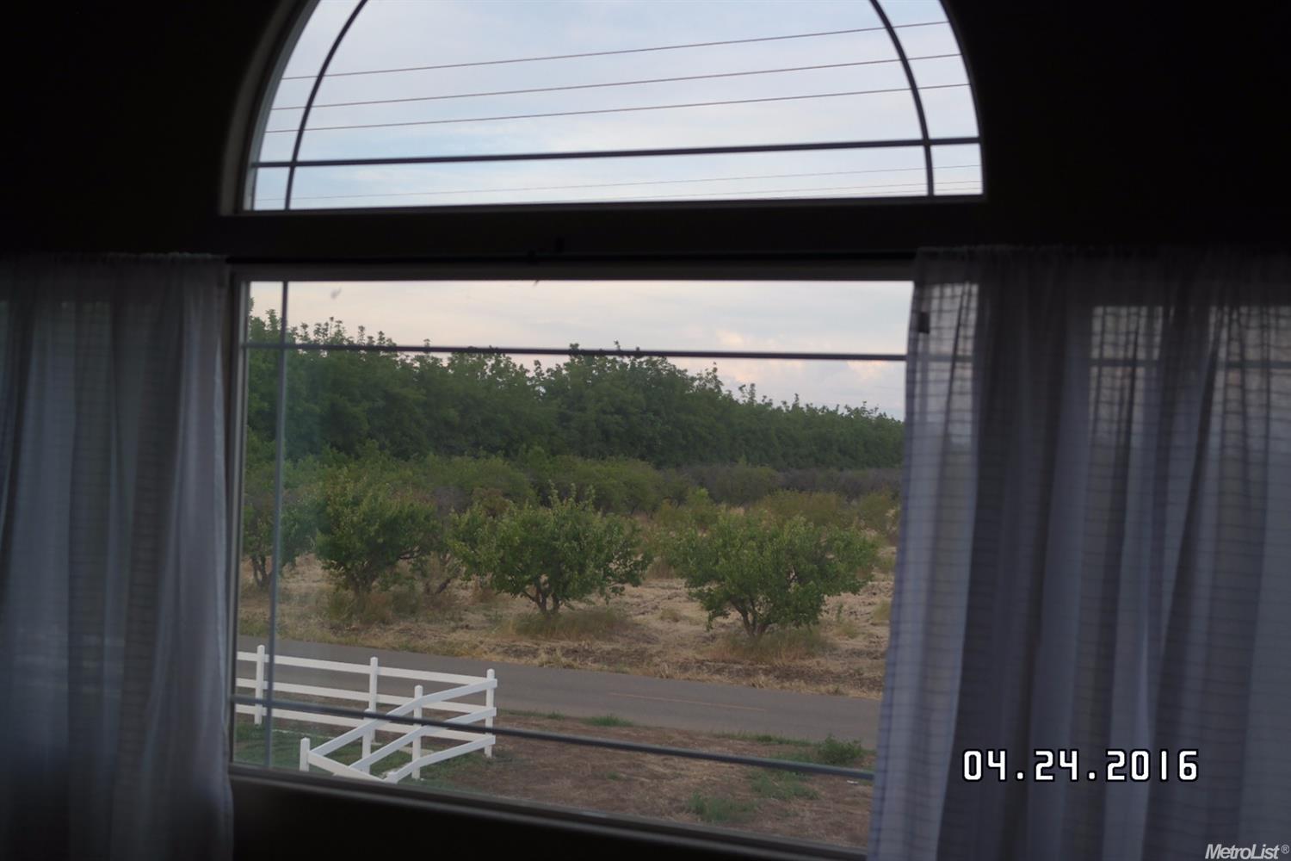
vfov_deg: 29.2
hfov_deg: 42.7
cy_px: 430
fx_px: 1649
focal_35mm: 46
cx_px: 646
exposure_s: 1/100
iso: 200
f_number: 4.5
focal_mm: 30
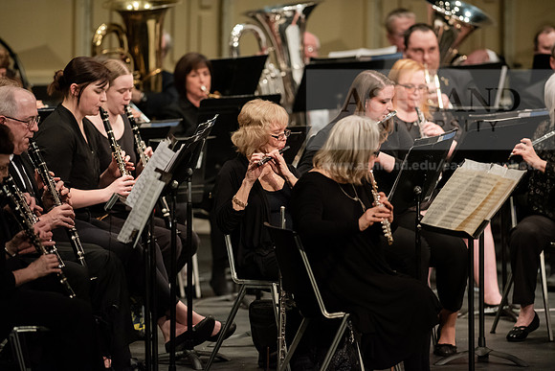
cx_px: 278
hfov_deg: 6.9
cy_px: 186
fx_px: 4626
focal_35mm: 300
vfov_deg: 4.6
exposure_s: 1/320
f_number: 3.5
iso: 4000
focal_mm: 300
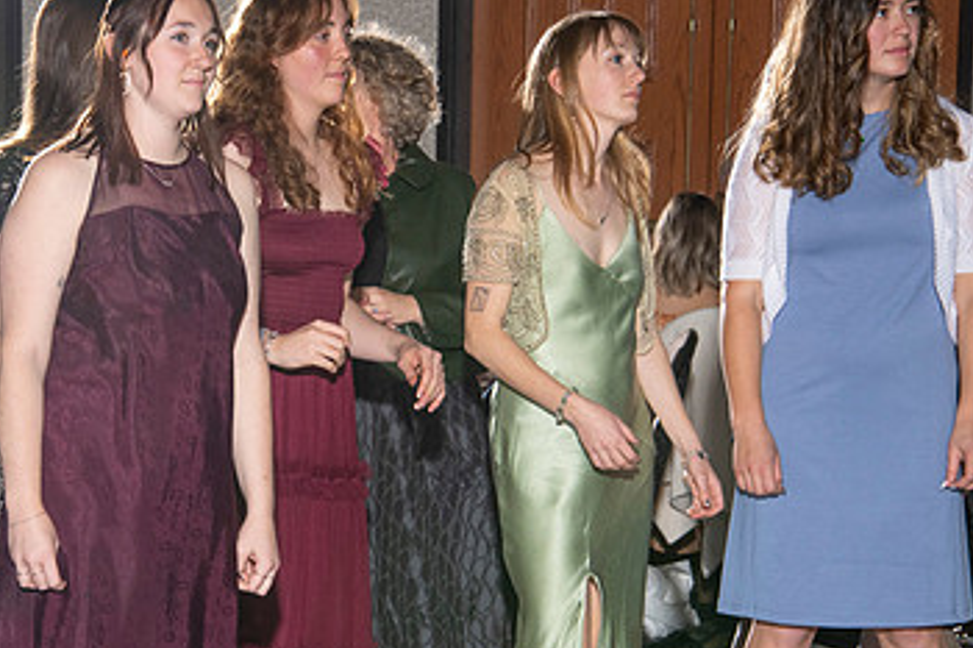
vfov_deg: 6.1
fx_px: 6051
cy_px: 402
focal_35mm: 224
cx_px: 228
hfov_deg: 9.2
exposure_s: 1/160
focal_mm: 135
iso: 800
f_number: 14
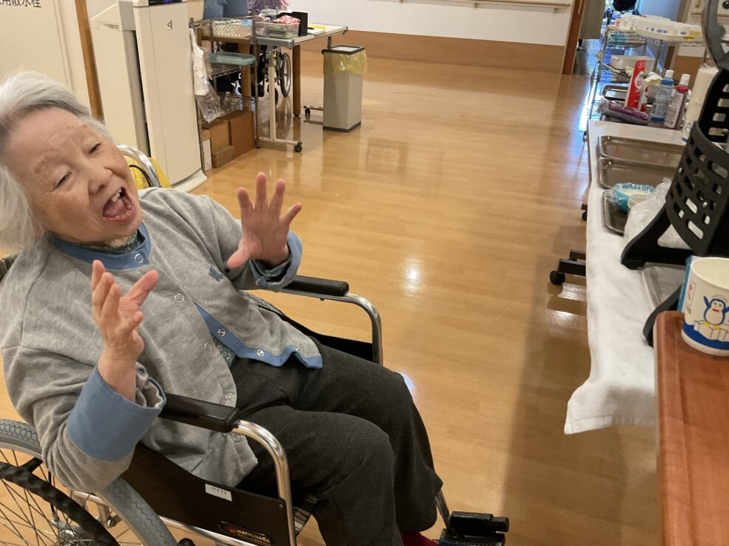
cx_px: 354
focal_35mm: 30
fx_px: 632
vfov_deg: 46.8
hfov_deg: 60.0
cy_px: 281
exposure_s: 1/60
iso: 100
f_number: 1.8
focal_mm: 3
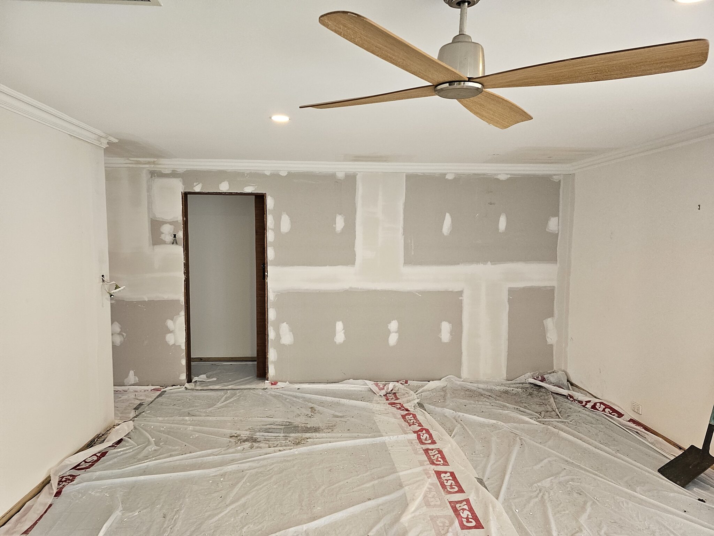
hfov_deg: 73.9
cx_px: 357
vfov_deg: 58.9
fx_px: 474
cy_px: 268
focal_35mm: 23
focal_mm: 6.3
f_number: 1.7
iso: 200
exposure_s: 1/142
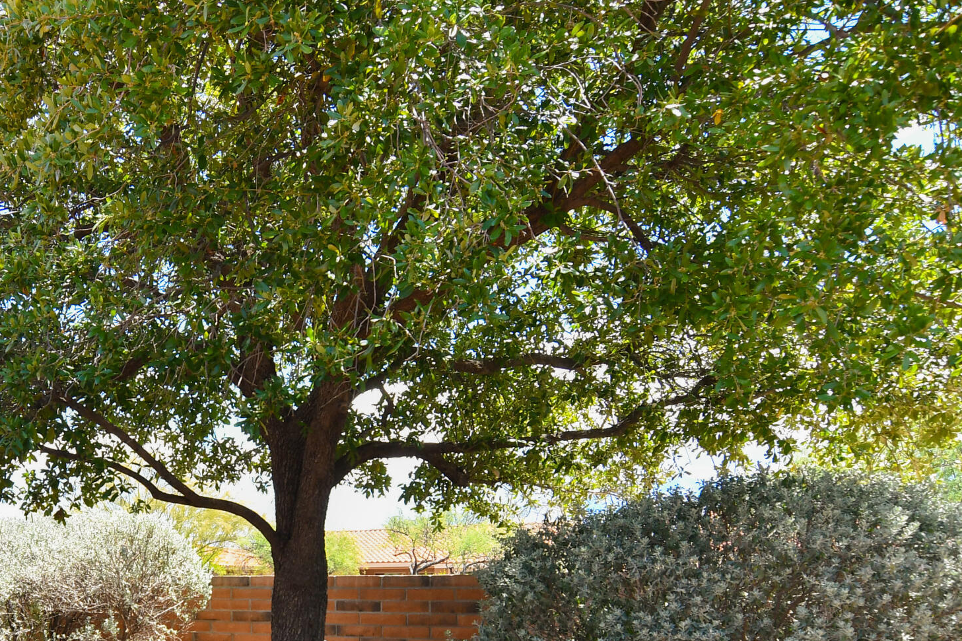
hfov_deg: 51.4
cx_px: 206
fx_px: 935
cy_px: 601
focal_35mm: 35
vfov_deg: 35.2
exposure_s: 1/250
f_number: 7.1
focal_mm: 11.5
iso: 200
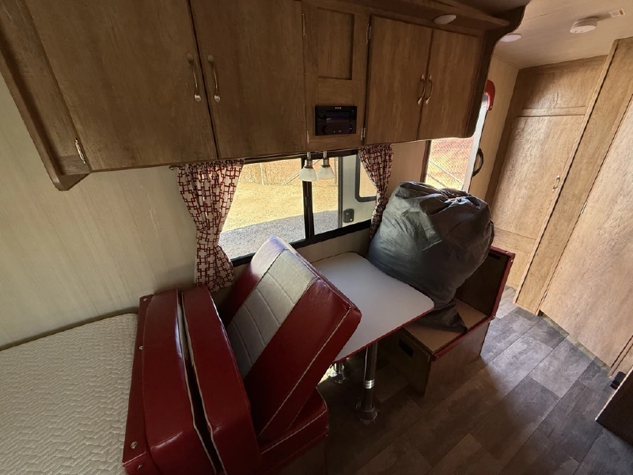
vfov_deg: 85.7
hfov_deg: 102.1
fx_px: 256
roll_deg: +1.7
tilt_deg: -23.4
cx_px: 316
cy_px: 238
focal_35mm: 14
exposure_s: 1/99
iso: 125
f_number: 2.2
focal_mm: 2.22
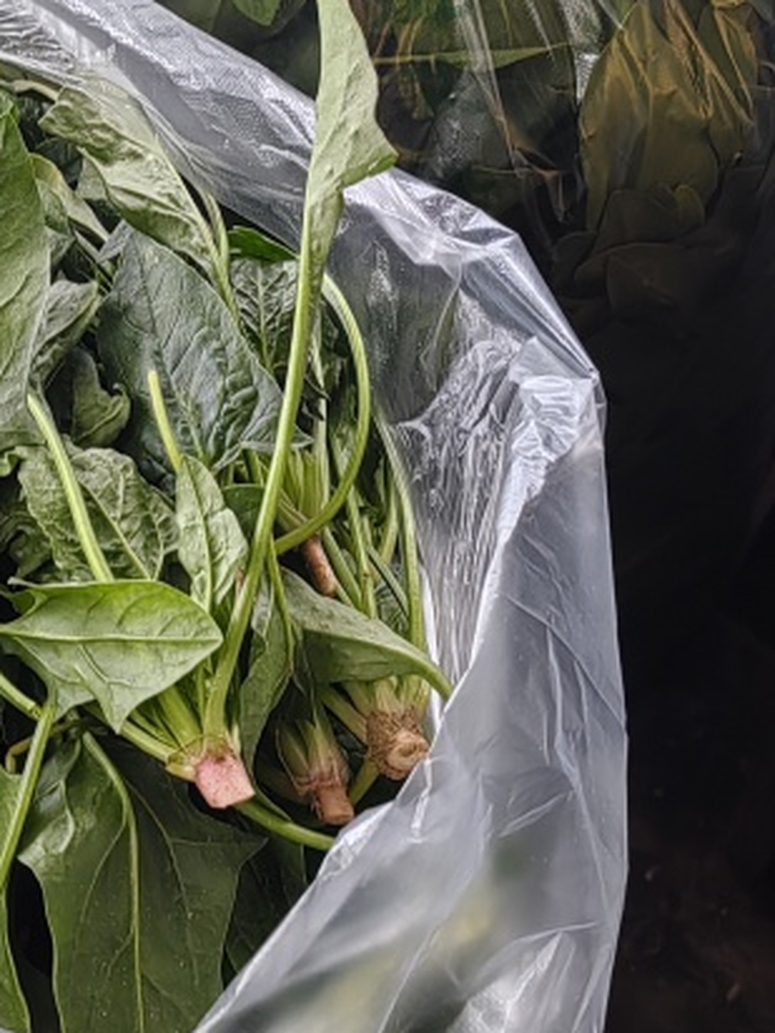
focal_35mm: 70
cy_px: 21
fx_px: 2090
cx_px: 173
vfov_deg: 26.4
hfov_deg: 20.8
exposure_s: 1/100
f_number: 1.9
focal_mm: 5.52
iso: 100
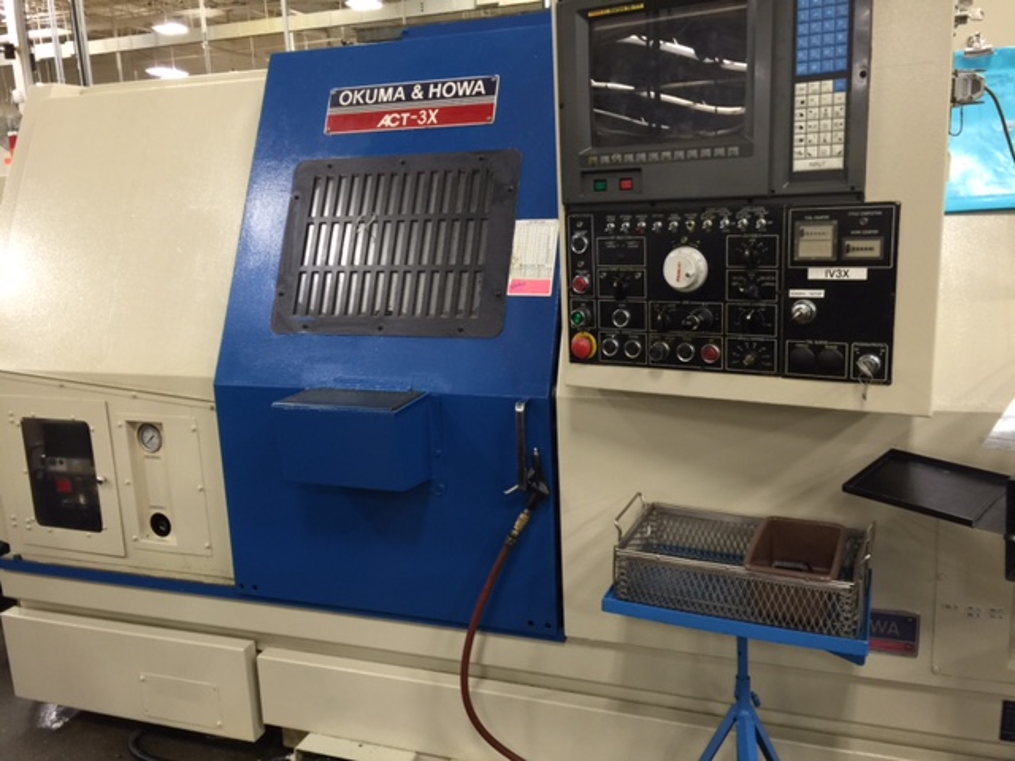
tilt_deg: -12.1
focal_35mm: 29
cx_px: 508
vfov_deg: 48.2
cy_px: 380
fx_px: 850
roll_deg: +0.6
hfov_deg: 61.7
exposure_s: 1/15
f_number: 2.2
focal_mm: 4.15
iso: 64
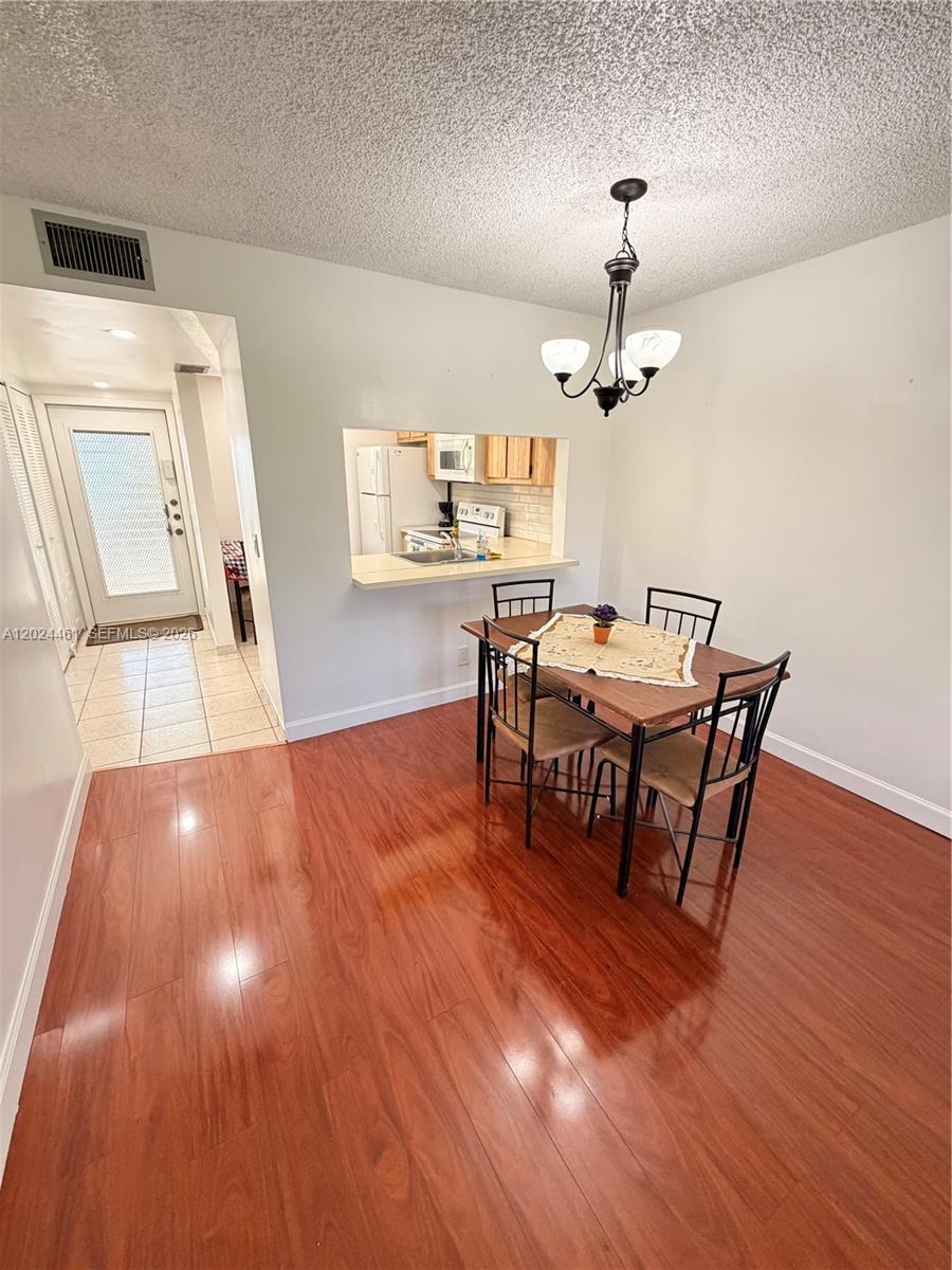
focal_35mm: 14
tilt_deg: -18.0
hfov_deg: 85.7
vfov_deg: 102.1
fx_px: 513
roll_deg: -0.4
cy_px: 635
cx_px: 476
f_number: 2.2
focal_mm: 2.22
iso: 400
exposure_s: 1/60
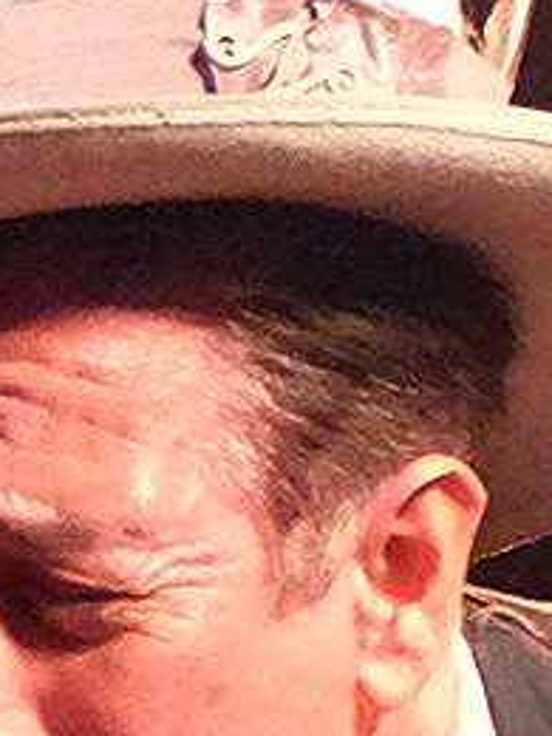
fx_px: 12417
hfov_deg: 2.5
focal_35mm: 584
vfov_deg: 3.4
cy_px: 1042
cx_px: 147
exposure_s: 1/125
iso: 1600
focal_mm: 27.4
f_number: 2.8
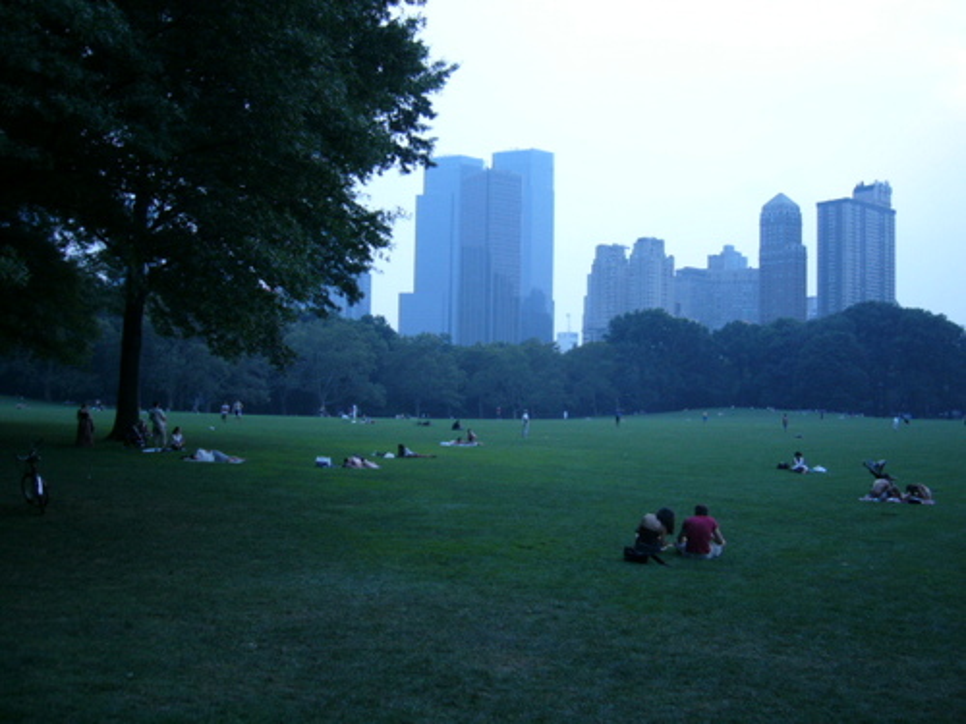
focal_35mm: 35
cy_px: 362
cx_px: 483
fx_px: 977
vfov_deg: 40.7
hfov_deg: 52.6
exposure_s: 1/400
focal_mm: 5.8
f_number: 2.8
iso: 100
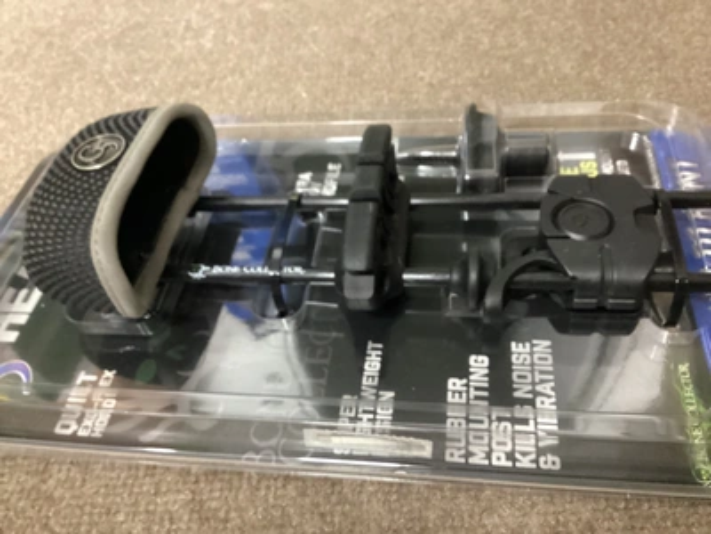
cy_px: 267
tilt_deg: -47.4
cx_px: 356
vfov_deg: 45.4
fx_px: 637
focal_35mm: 31
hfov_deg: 58.4
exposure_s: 1/30
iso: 640
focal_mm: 3.3
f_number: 2.4
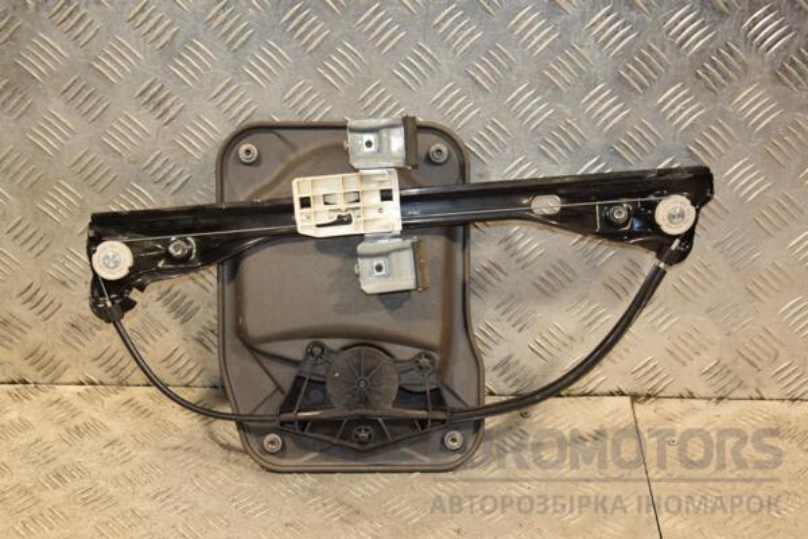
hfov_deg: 33.4
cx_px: 404
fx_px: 1347
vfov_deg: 22.6
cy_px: 270
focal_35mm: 60
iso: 800
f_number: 4.8
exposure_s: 1/125
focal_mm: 40
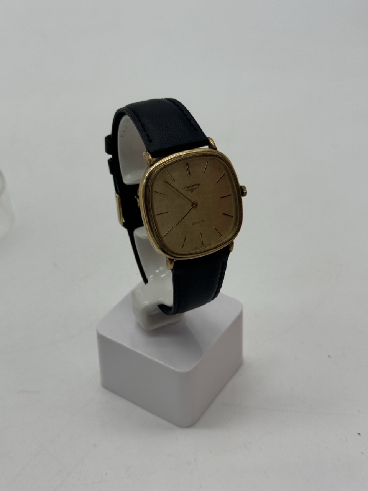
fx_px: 680
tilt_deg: -38.1
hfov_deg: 30.3
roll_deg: +2.1
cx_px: 184
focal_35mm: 48
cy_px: 246
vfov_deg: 39.7
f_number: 1.78
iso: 64
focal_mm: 6.76
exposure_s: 1/739
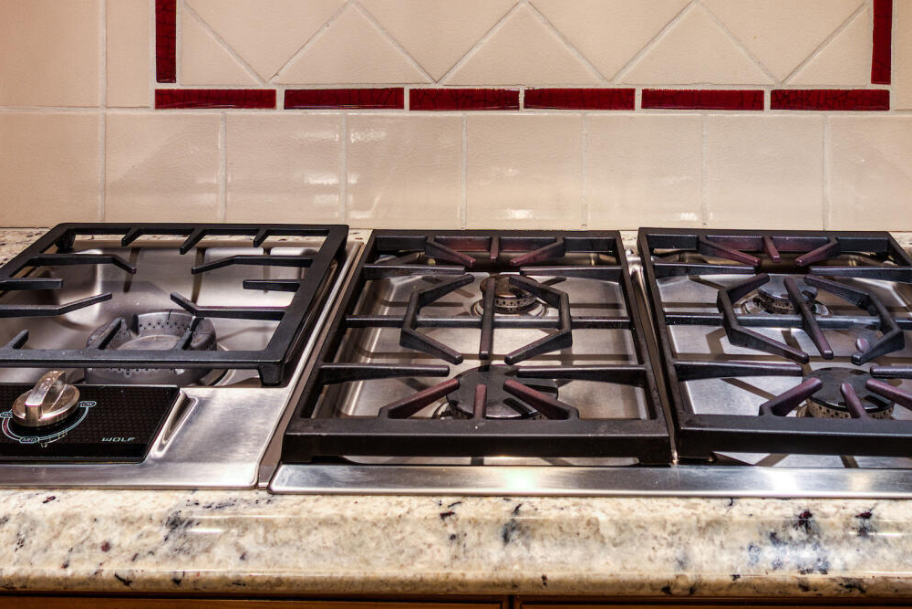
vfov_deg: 28.5
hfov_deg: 46.3
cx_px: 523
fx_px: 1064
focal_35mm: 42
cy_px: -88
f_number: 10
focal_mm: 14
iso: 100
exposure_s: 1/20
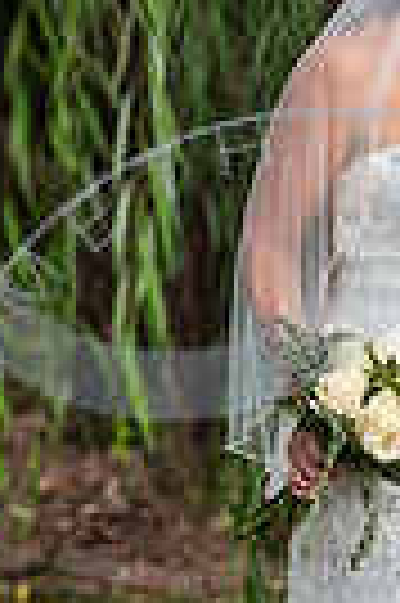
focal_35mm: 94
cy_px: 184
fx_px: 1571
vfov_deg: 21.6
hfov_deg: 13.9
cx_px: 535
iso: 100
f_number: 2.8
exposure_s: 1/250
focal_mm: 28
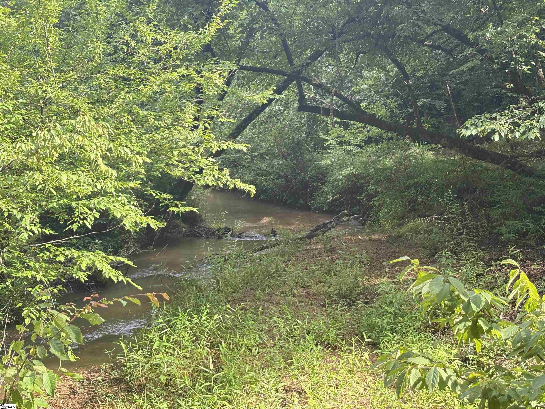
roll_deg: +2.0
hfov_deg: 36.8
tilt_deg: -7.2
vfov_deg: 28.0
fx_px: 819
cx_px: 272
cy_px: 204
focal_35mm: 52
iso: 25
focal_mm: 5.96
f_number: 1.6
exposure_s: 1/159
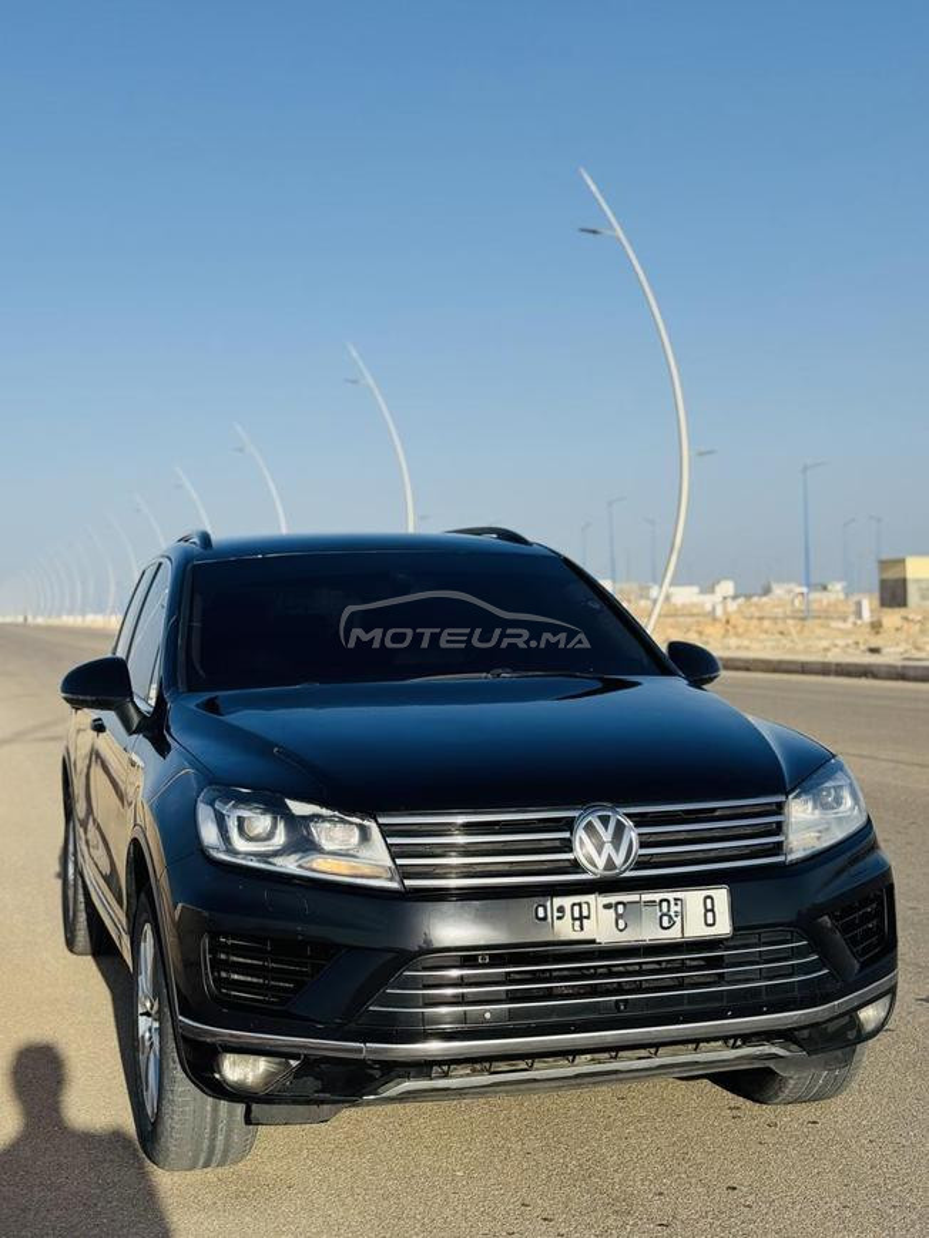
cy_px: 619
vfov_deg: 39.7
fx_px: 1717
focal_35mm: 48
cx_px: 464
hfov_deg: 30.3
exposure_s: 1/5376
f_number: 1.78
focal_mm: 6.76
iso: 64
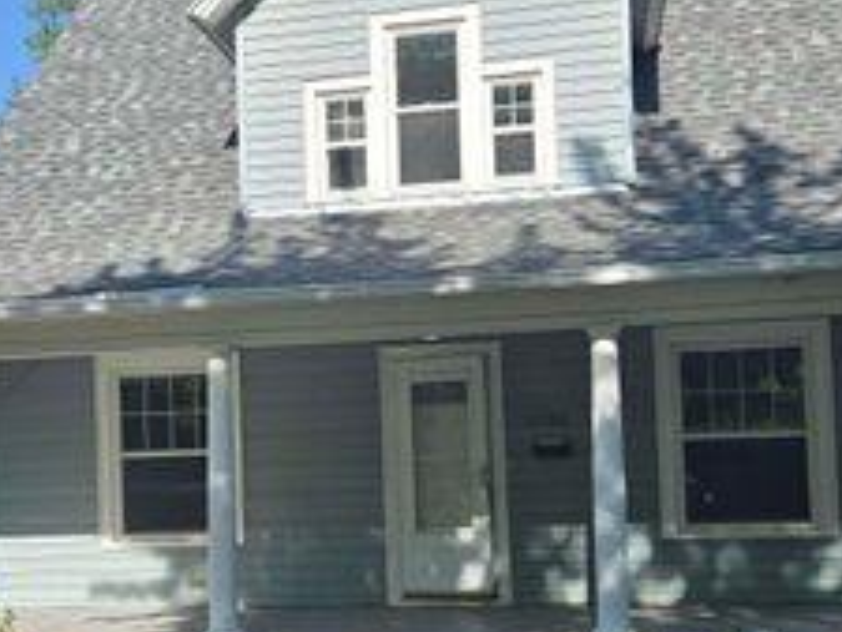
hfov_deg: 37.4
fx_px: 1241
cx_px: 378
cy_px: 432
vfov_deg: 28.4
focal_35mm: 51
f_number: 1.8
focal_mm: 5.4
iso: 40
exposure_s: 1/2921
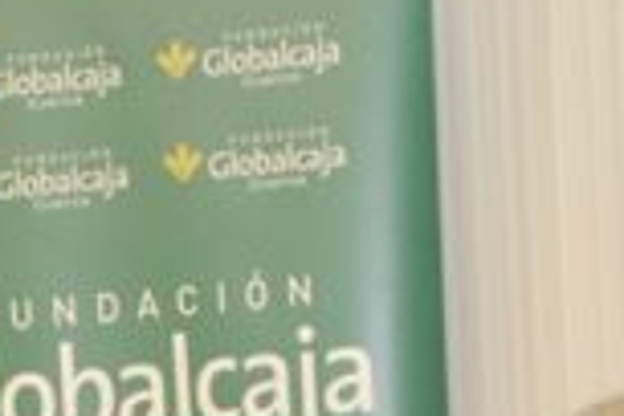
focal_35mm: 151
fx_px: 2617
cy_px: 930
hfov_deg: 13.6
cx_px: 208
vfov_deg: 8.5
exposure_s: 1/60
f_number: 5.6
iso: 1250
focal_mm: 20
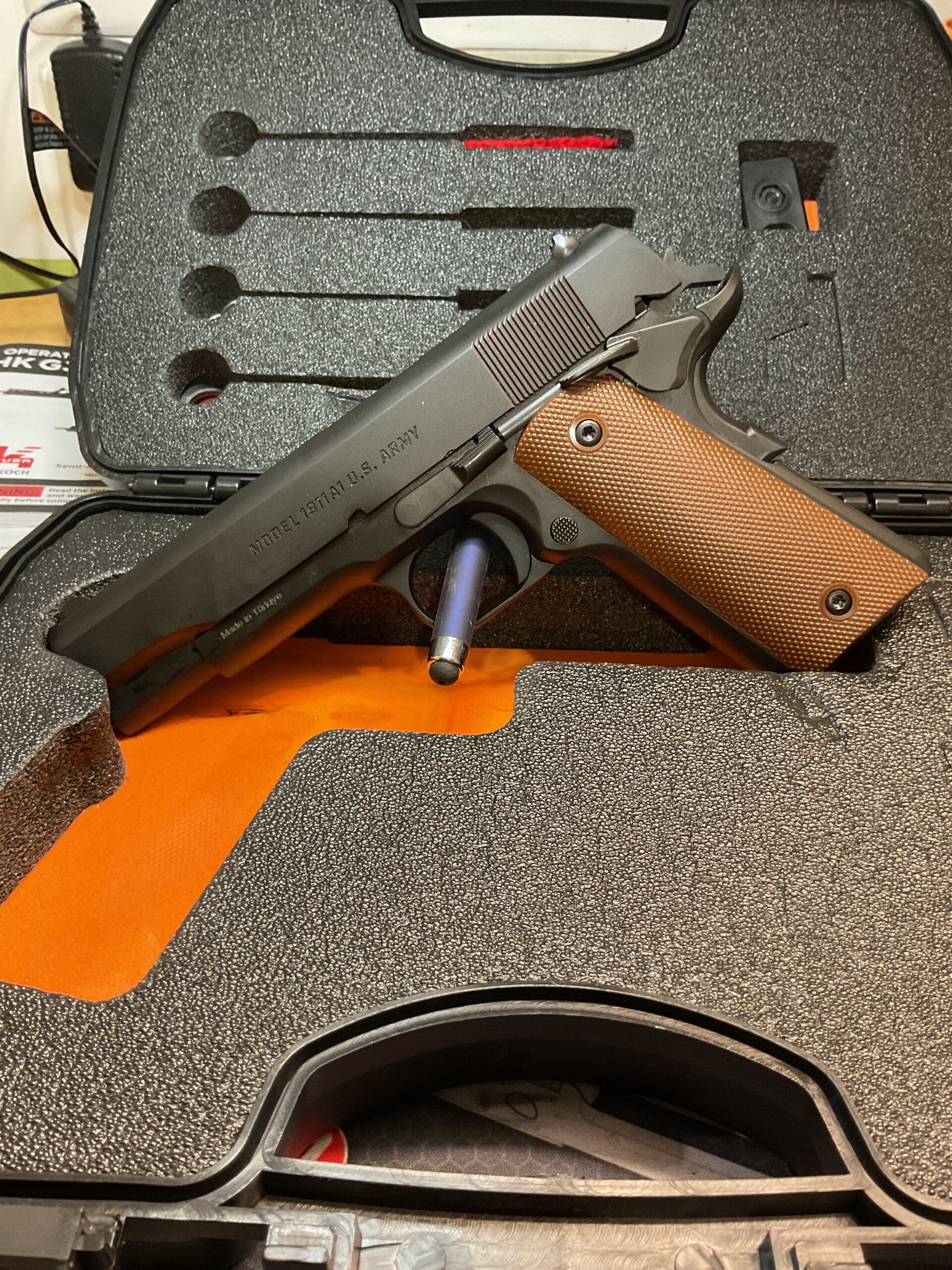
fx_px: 1063
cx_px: 476
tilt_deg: -39.8
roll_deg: -0.2
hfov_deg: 48.2
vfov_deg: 61.7
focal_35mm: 29
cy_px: 635
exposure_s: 1/40
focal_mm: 3
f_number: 1.8
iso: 250
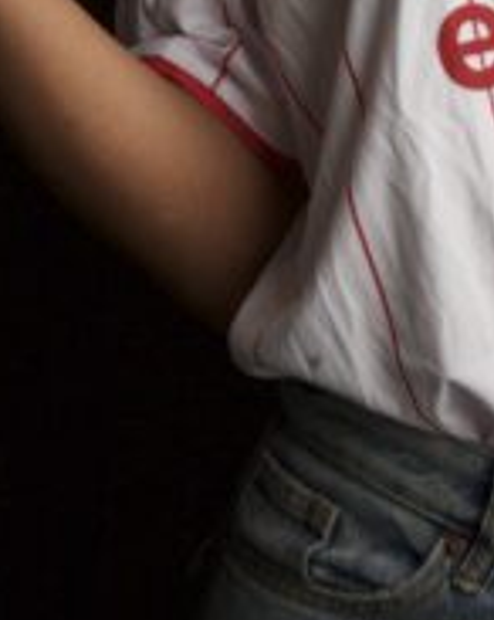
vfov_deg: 7.0
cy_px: -735
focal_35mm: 263
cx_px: 458
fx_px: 4815
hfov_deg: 5.9
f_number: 18
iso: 200
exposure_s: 1/200
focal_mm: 50
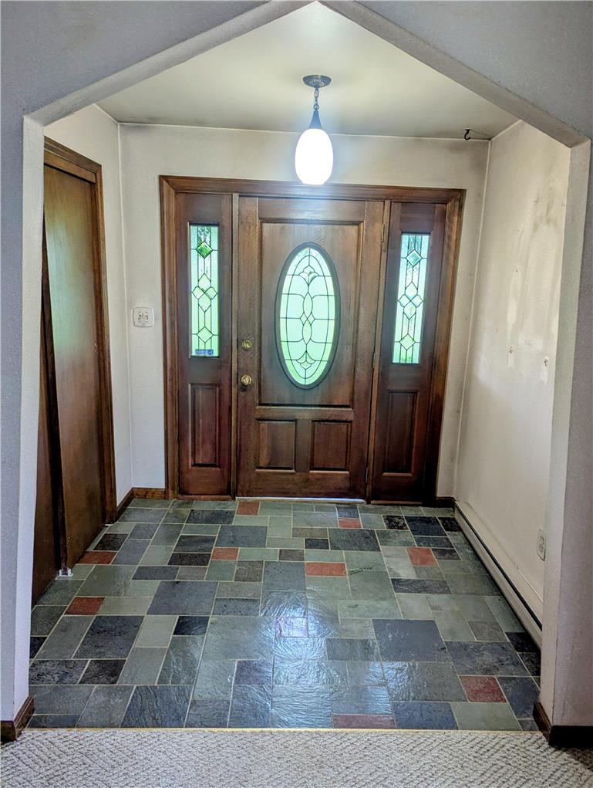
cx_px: 296
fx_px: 547
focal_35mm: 24
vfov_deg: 71.5
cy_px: 394
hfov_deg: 56.9
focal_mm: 6.81
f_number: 1.85
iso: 71
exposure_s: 1/40
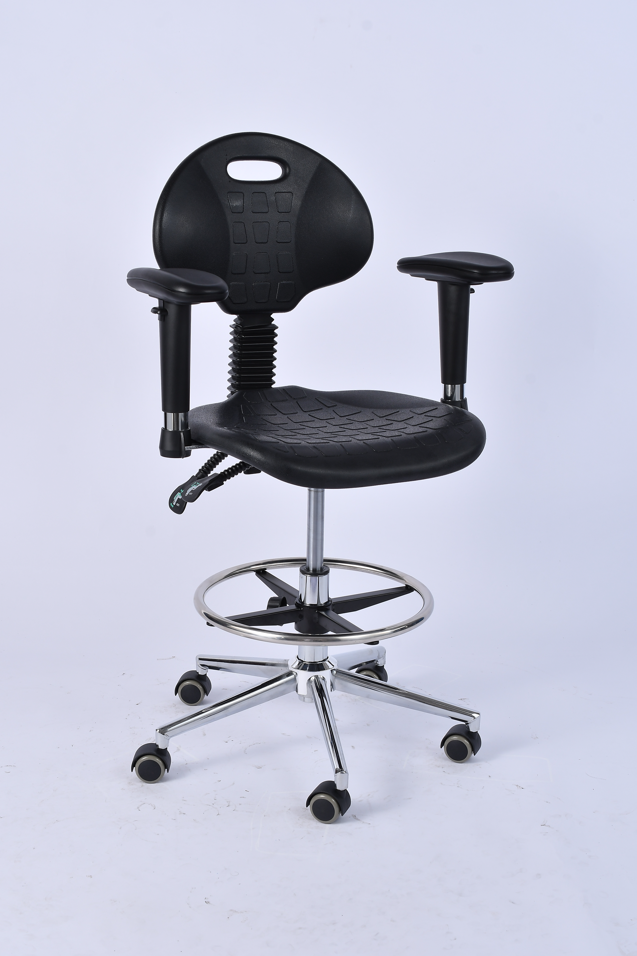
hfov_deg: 22.6
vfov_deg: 33.4
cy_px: 478
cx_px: 318
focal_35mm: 60
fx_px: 1592
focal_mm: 40
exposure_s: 1/125
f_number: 10
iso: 125
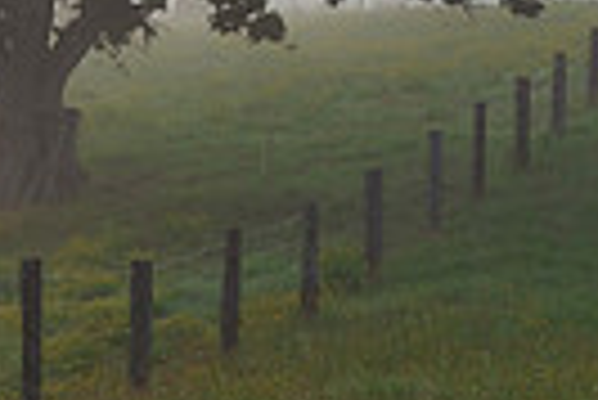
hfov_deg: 7.2
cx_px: -112
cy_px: -178
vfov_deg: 4.8
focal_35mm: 283
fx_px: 4706
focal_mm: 65
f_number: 8
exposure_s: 1/80
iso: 125
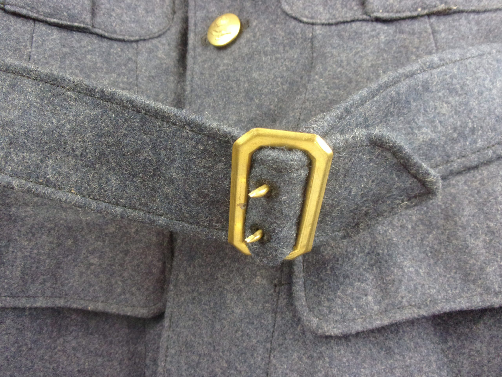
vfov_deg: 49.7
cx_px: 251
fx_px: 406
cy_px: 188
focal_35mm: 28
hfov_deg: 63.4
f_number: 3.9
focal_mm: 5.1
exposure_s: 1/19
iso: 400
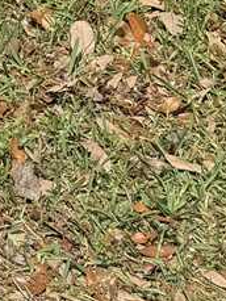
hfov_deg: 7.8
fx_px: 1400
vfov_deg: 10.2
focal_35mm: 161
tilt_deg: -14.7
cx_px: -480
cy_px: -493
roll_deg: +0.5
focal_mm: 6.76
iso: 80
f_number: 1.78
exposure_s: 1/3413
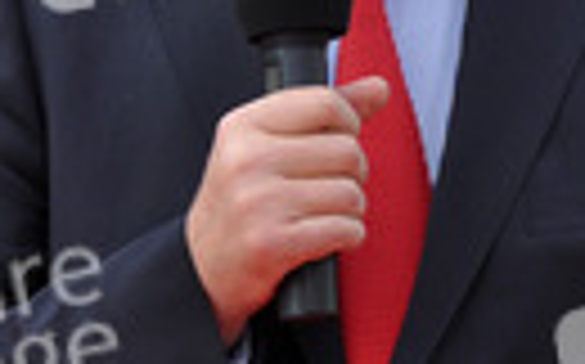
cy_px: 130
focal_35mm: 566
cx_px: 378
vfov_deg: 2.3
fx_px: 9016
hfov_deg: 3.7
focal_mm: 120
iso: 400
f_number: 5.6
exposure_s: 1/320
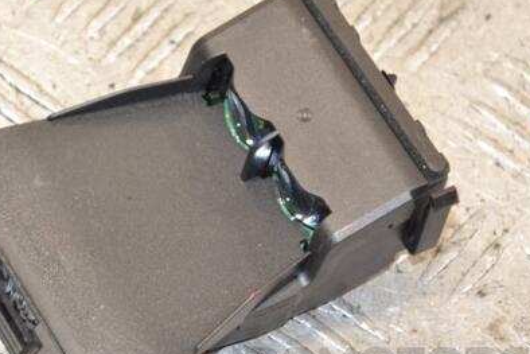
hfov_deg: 9.8
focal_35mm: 210
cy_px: 188
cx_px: 153
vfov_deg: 6.5
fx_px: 3093
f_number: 5.6
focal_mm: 92
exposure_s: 1/100
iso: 800
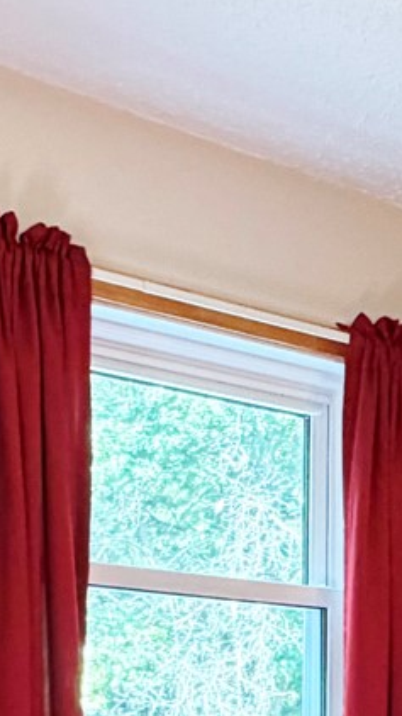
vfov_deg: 26.5
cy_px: 774
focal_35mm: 74
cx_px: 502
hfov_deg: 15.6
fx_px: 1404
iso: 200
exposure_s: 1/60
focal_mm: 2.22
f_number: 2.2
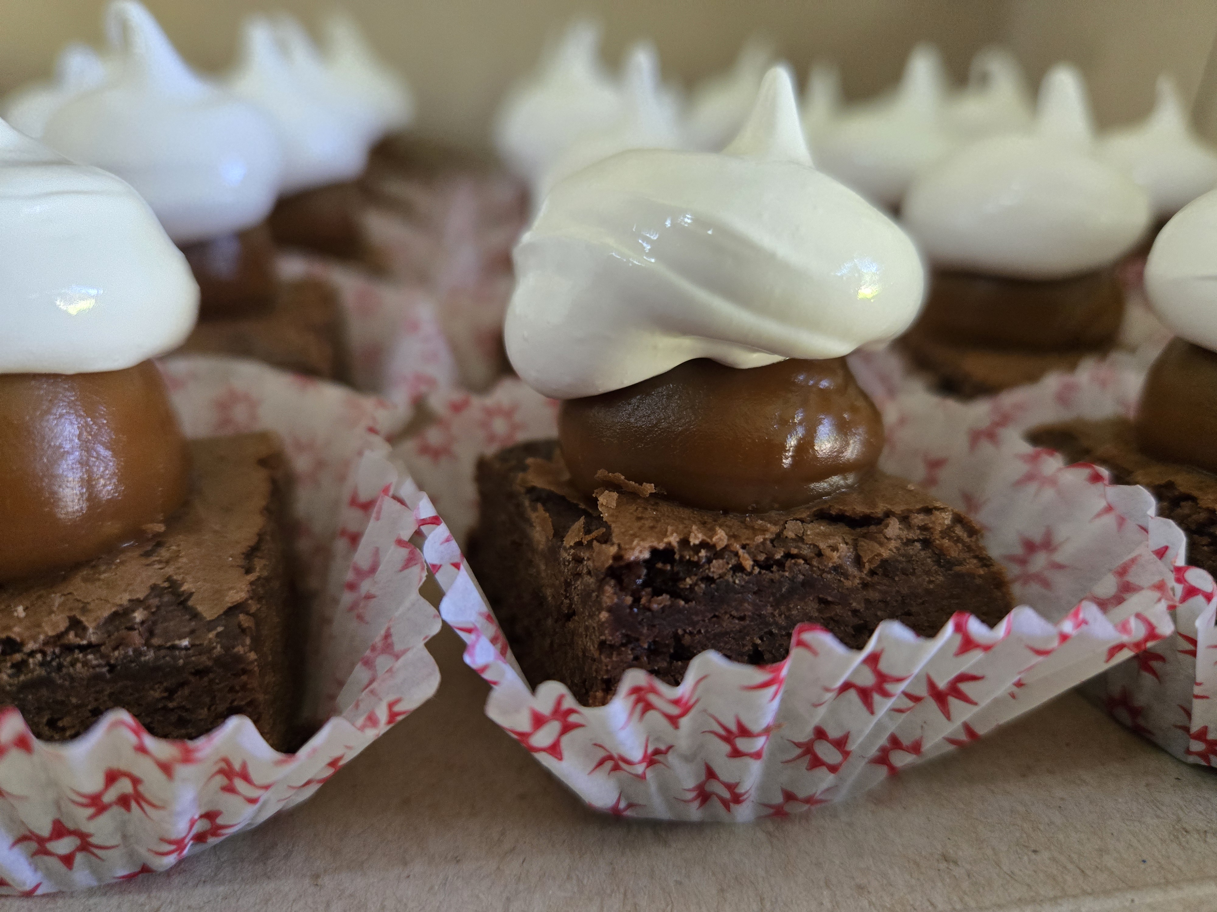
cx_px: 608
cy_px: 456
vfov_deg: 58.9
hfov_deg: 73.9
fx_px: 809
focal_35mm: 23
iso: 800
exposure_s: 1/60
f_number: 1.8
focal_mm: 5.4
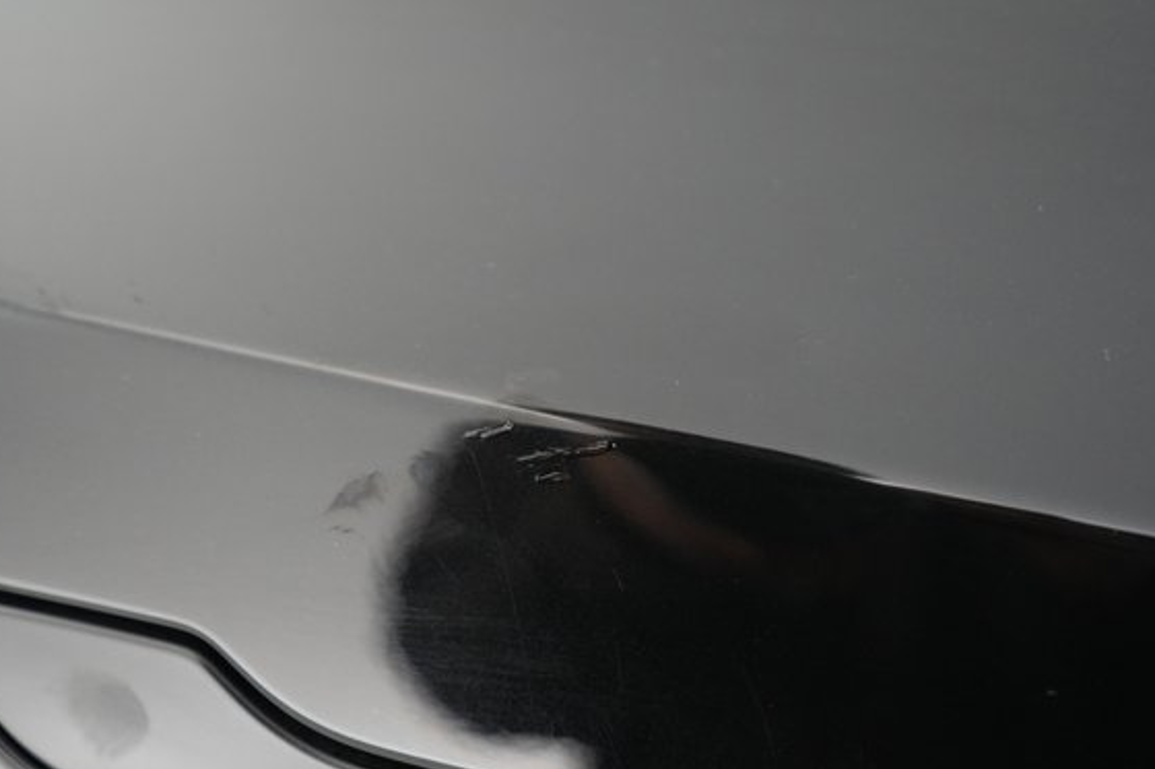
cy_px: 437
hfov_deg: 58.7
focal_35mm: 32
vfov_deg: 41.0
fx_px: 1026
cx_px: 596
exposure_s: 1/60
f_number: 2.8
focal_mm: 28
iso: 4000
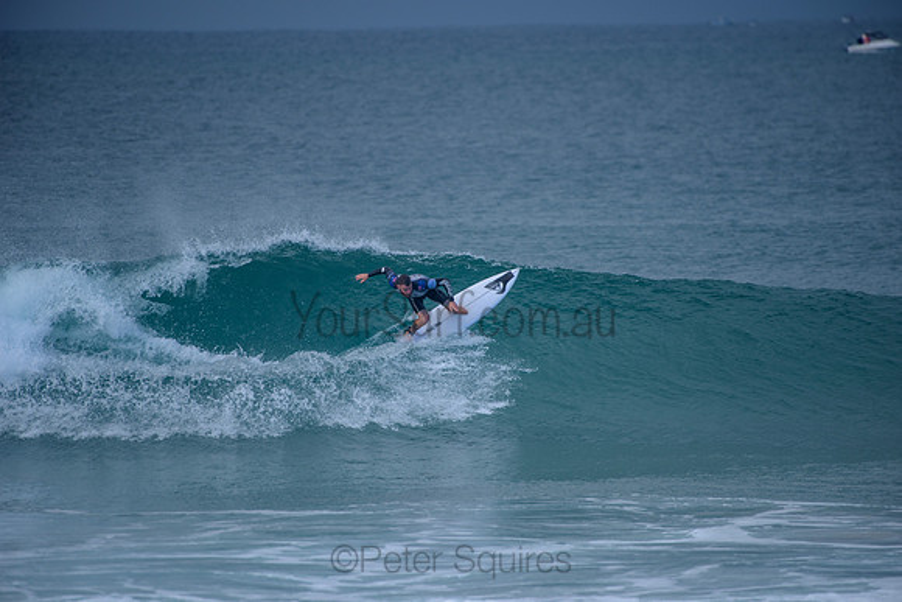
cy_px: 301
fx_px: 12710
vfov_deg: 2.7
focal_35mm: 507
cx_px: 451
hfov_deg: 4.1
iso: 140
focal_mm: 500
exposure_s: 1/800
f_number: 5.6
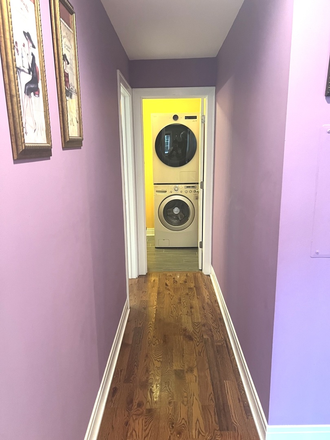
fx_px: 330
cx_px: 165
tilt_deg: -10.3
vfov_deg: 67.3
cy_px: 220
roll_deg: +1.9
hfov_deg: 53.1
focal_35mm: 26
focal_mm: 5.7
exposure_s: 1/60
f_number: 1.5
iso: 400
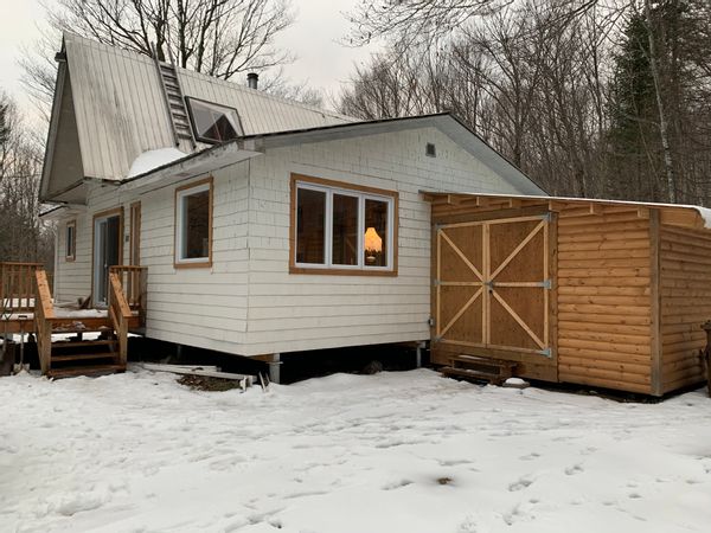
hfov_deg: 67.3
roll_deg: -0.1
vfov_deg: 53.1
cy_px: 266
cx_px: 356
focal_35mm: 26
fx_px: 534
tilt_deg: +2.6
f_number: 1.8
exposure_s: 1/121
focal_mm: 4.25
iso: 40
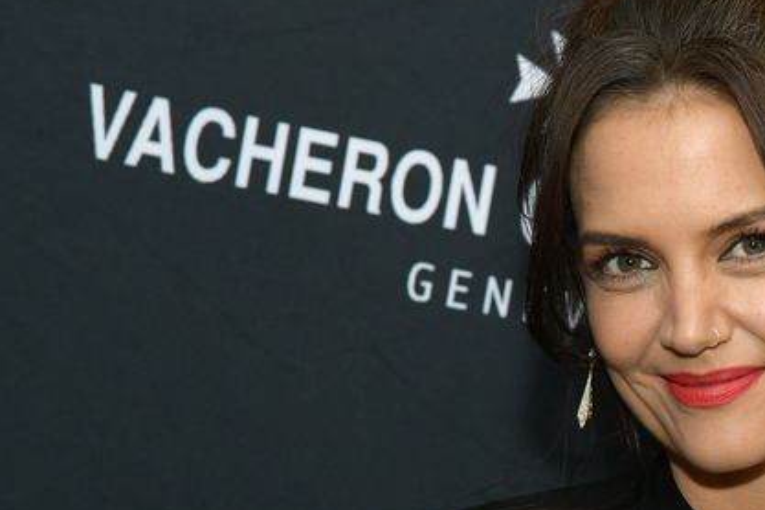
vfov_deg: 6.0
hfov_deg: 8.9
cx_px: 719
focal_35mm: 230
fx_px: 4887
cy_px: 291
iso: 1250
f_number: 6.3
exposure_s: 1/200
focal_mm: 120
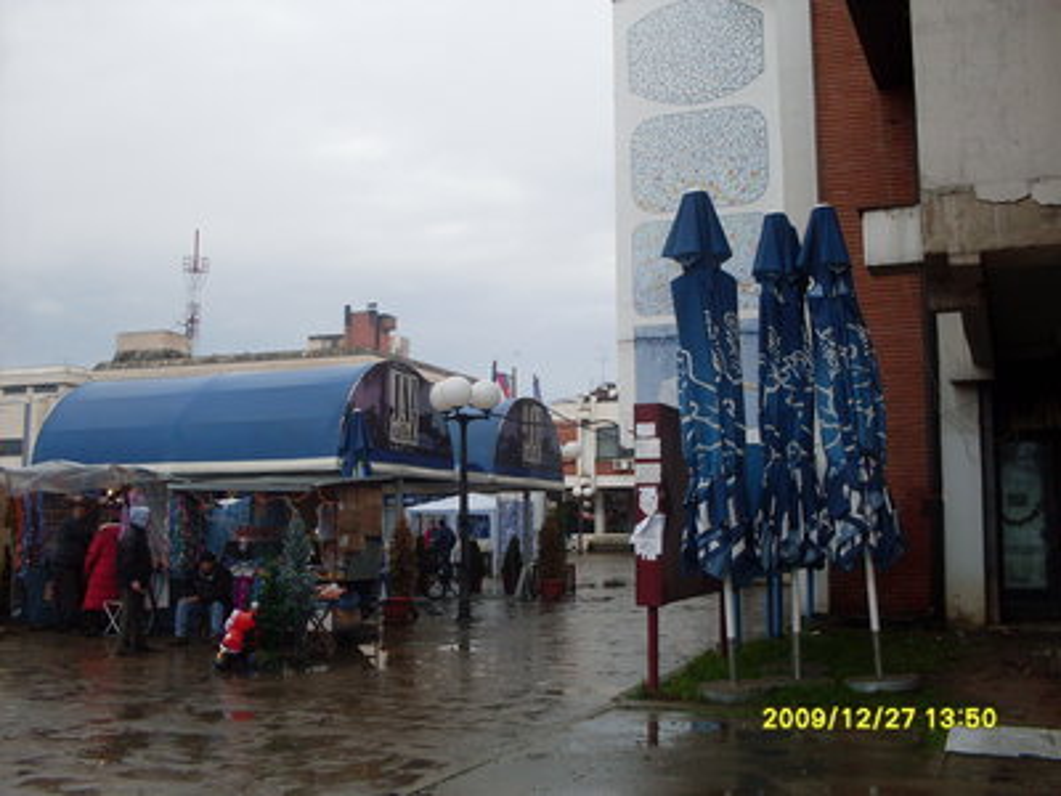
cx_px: 530
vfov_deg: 37.7
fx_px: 1165
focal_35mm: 38
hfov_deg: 49.0
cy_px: 398
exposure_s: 1/500
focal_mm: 6.3
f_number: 2.8
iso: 80
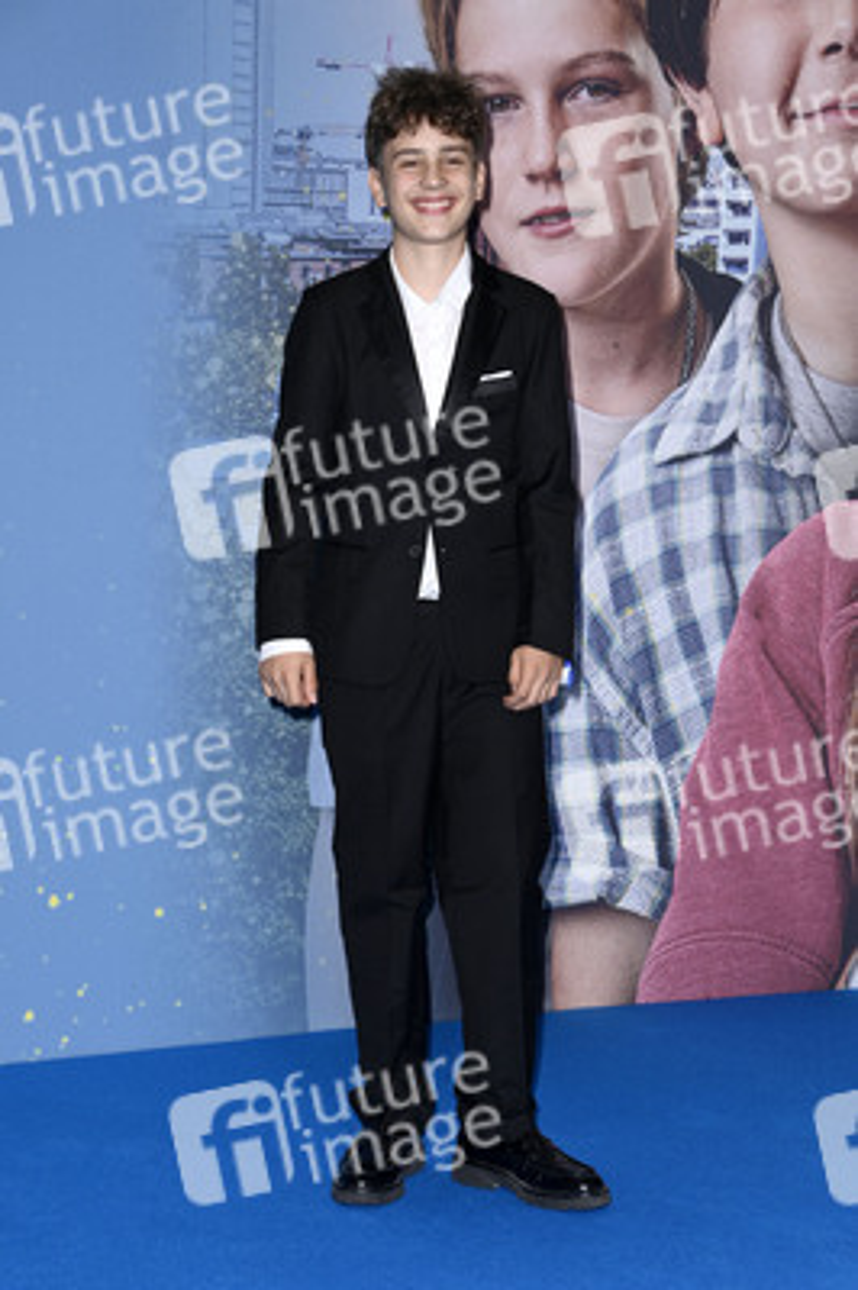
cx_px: 429
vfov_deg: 22.2
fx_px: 3294
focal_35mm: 92
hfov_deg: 14.8
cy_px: 645
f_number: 6.3
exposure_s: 1/250
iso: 1000
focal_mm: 92
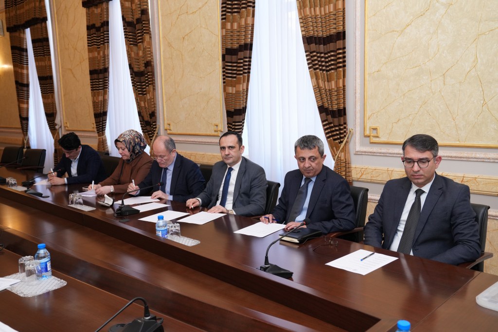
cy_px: 166
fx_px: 457
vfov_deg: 40.0
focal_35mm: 33
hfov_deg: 57.2
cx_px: 249
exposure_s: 1/200
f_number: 4.5
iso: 1600
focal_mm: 33
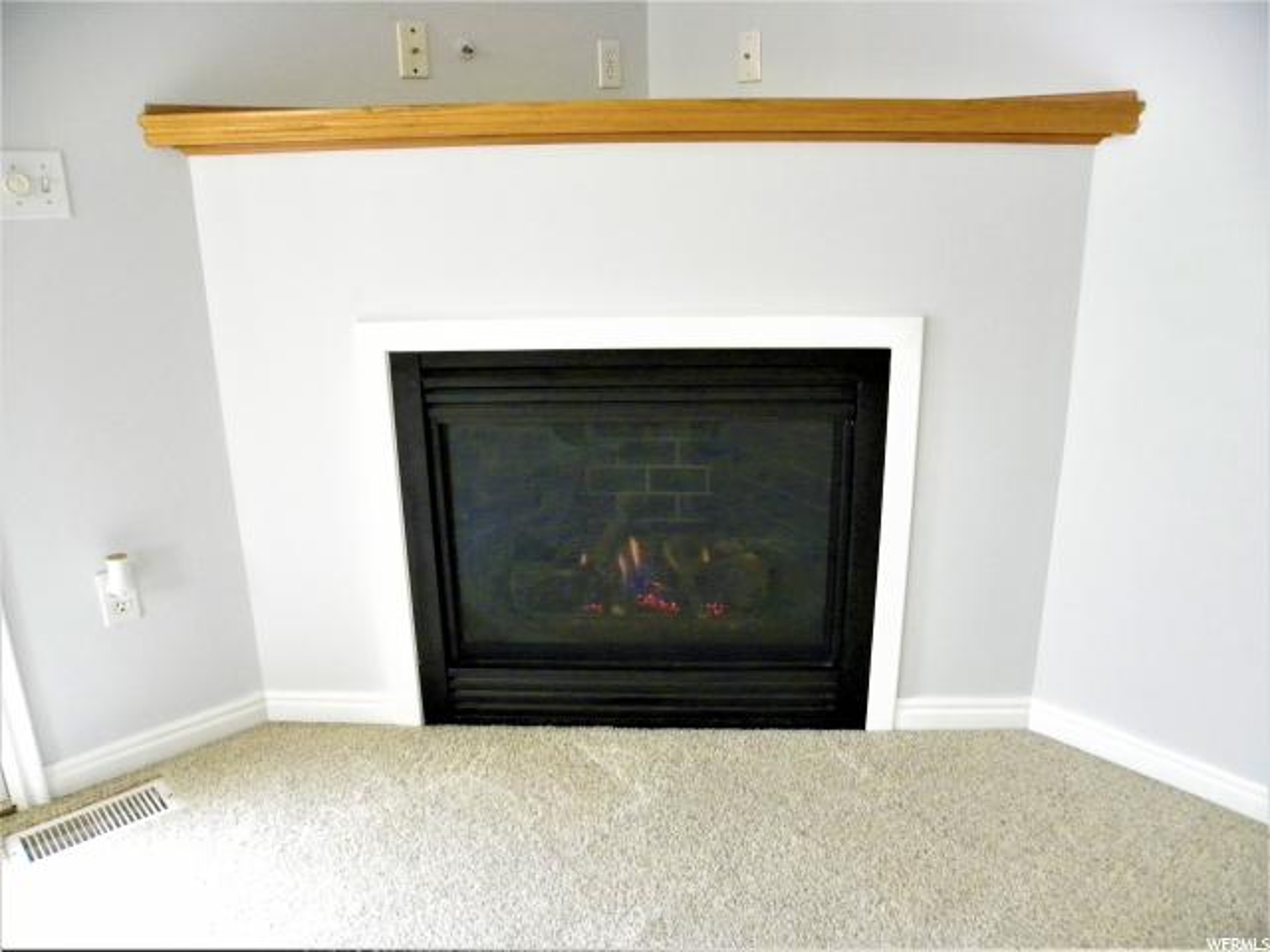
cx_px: 635
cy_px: 476
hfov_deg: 67.3
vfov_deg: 53.1
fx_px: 954
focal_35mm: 26
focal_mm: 4.6
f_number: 2.8
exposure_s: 1/18.6
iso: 400
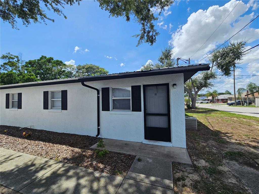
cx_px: 130
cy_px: 97
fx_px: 97
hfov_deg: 106.2
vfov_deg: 89.9
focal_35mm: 13
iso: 50
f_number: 2.2
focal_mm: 2.2
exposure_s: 1/1742
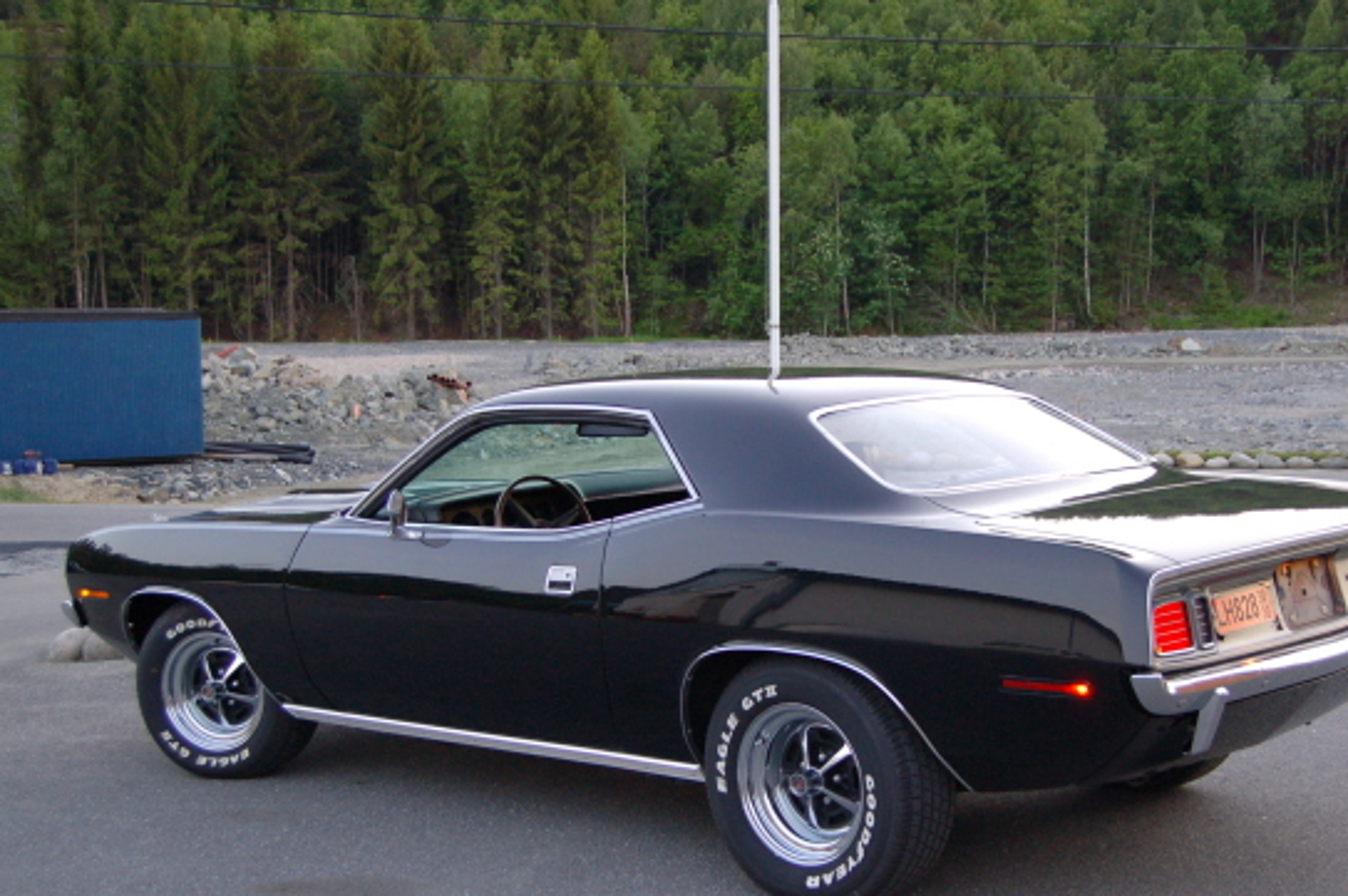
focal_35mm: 53
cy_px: 513
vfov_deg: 25.4
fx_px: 1983
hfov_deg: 37.5
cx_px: 752
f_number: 4.2
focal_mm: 30
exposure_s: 1/30
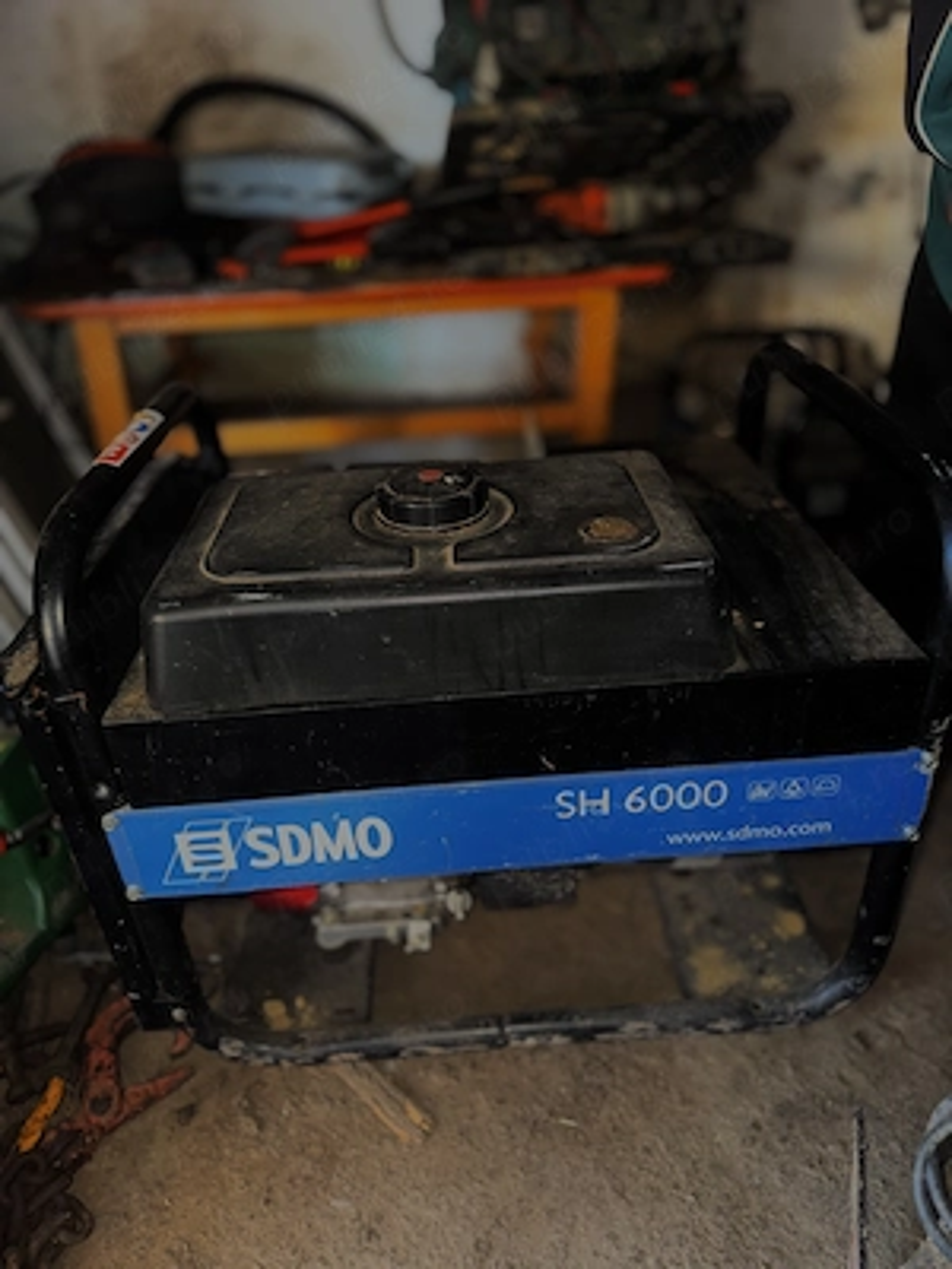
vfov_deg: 71.6
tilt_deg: -29.5
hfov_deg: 56.8
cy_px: 634
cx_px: 476
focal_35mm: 24
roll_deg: +0.2
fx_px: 880
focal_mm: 6.76
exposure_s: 1/9
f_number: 1.78
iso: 125
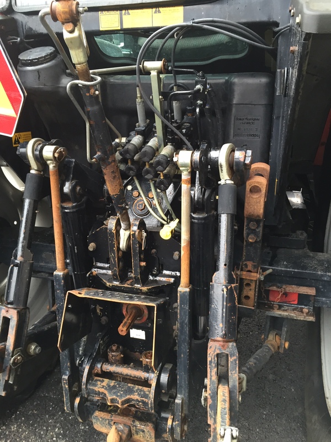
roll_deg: +0.7
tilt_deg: -19.9
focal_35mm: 29
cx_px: 166
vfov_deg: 61.7
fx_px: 370
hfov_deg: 48.2
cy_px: 221
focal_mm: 4.15
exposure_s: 1/30
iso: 80
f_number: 2.2
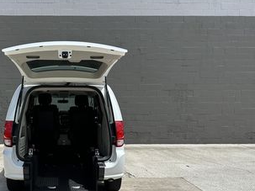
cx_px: 66
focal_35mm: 38
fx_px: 280
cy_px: 127
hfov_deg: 47.3
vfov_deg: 37.3
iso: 80
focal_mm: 6.86
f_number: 1.78
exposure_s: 1/6211
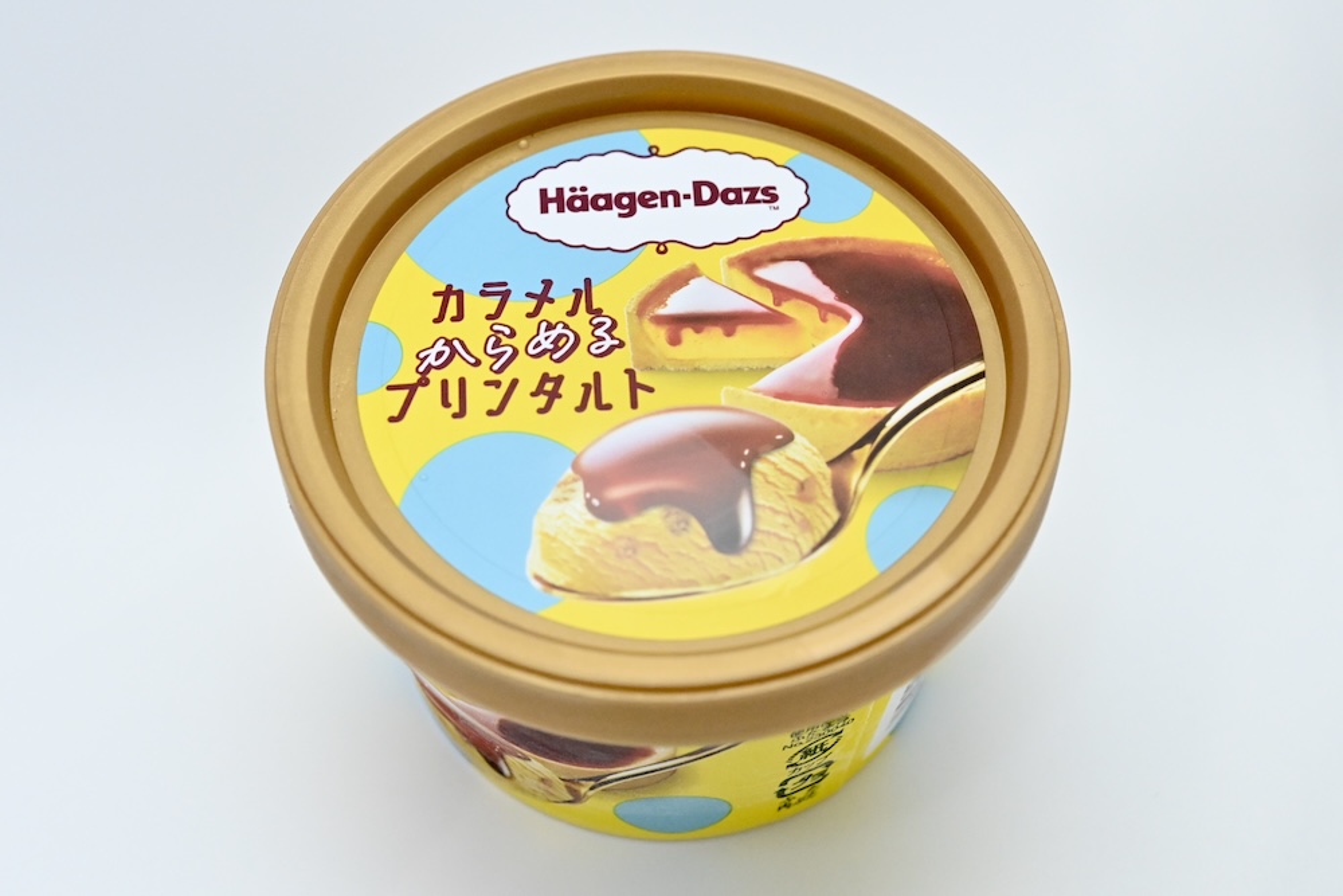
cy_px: 448
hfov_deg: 33.4
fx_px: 2239
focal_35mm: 60
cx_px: 672
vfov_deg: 22.6
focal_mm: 60
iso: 6400
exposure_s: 1/160
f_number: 10
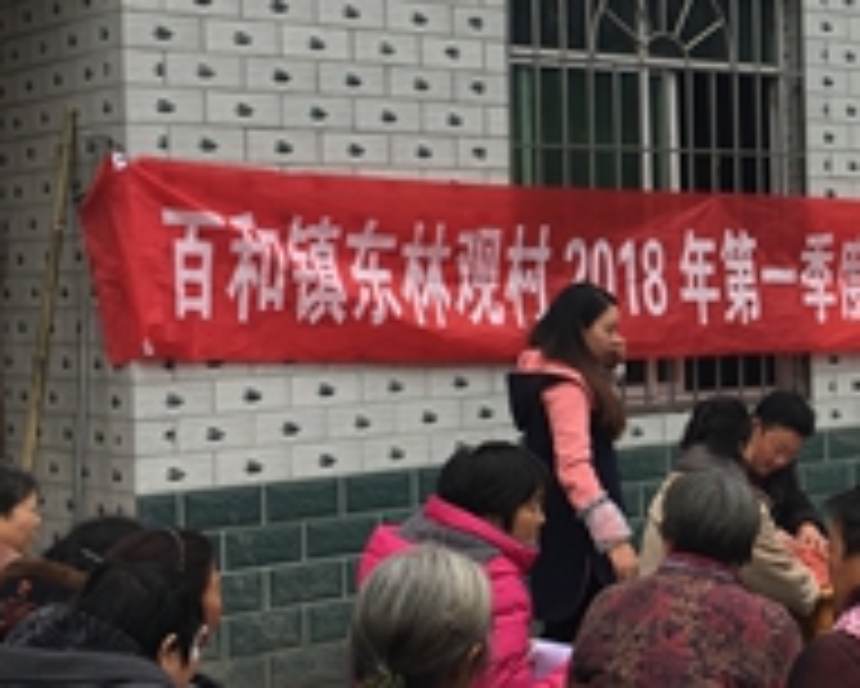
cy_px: 295
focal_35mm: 74
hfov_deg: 24.4
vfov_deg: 20.7
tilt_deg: +0.5
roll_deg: +1.4
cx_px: 887
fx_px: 1884
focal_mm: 4.15
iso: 25
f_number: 2.2
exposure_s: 1/663
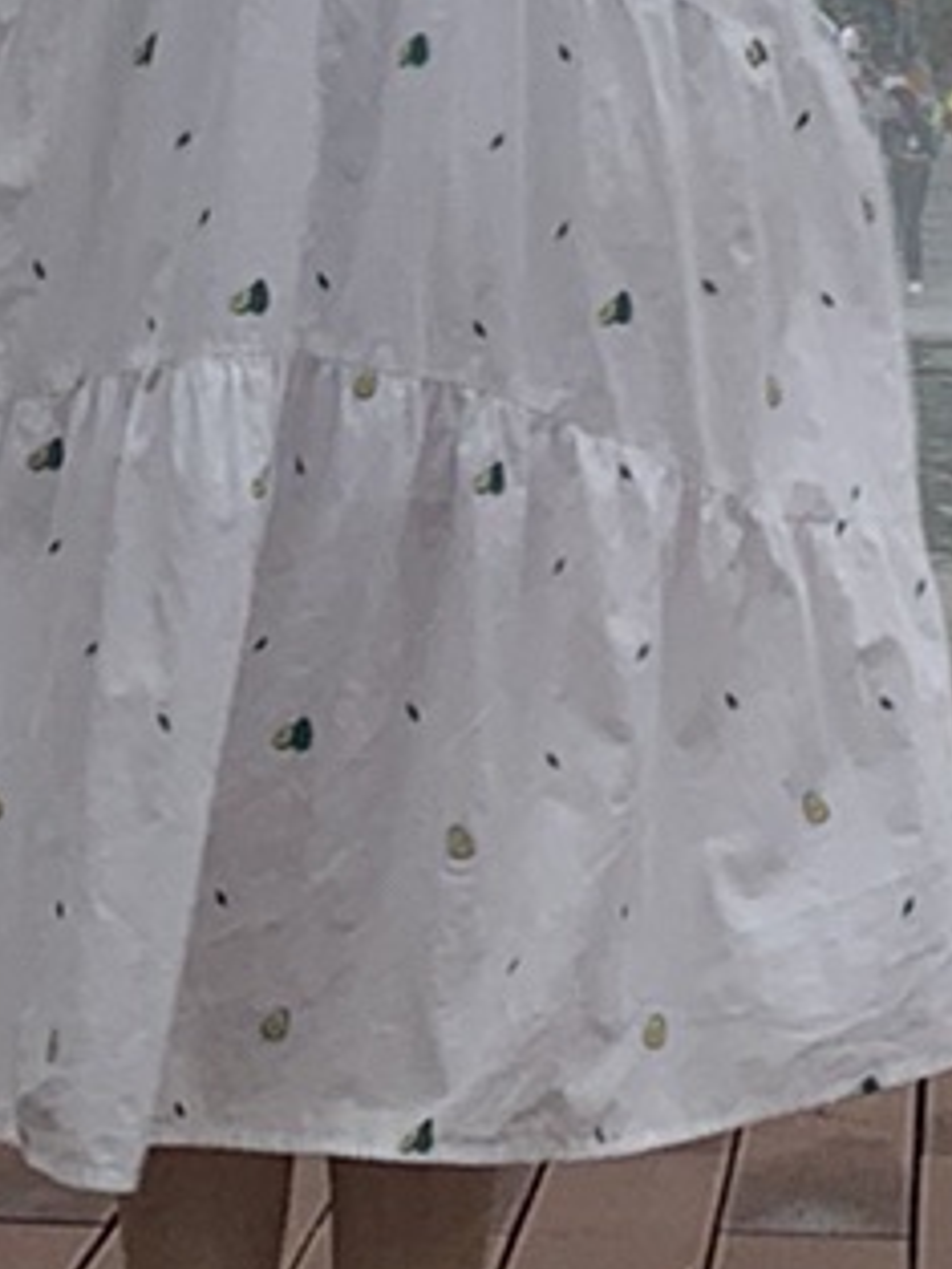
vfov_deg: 10.8
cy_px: -1338
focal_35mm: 166
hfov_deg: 8.9
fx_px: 6083
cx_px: 624
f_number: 1.8
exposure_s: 1/173
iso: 25
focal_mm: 4.25
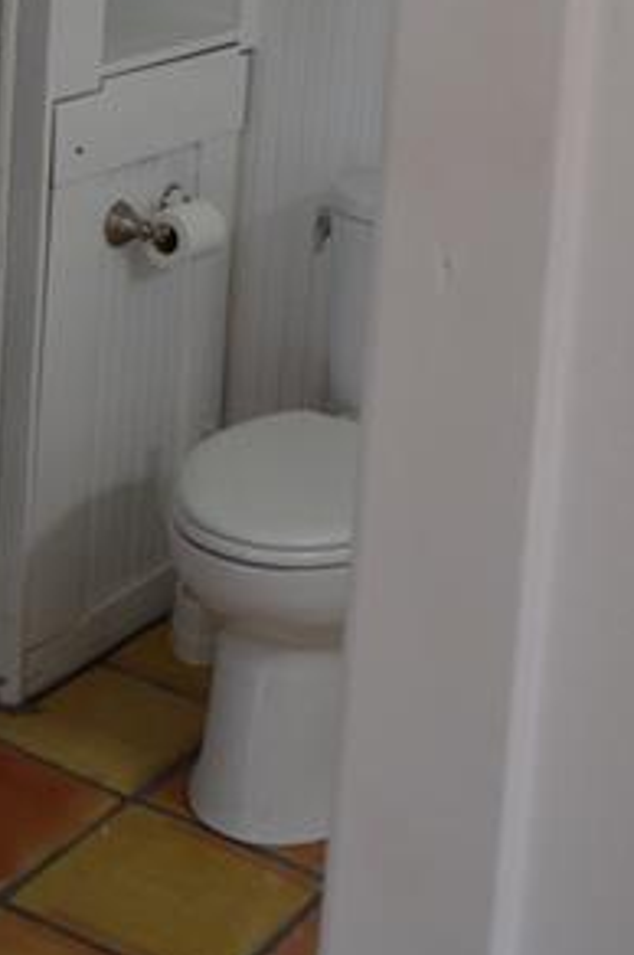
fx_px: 2092
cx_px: -92
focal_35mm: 79
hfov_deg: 16.6
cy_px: -229
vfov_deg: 23.3
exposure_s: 1/80
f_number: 4.5
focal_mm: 20
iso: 400
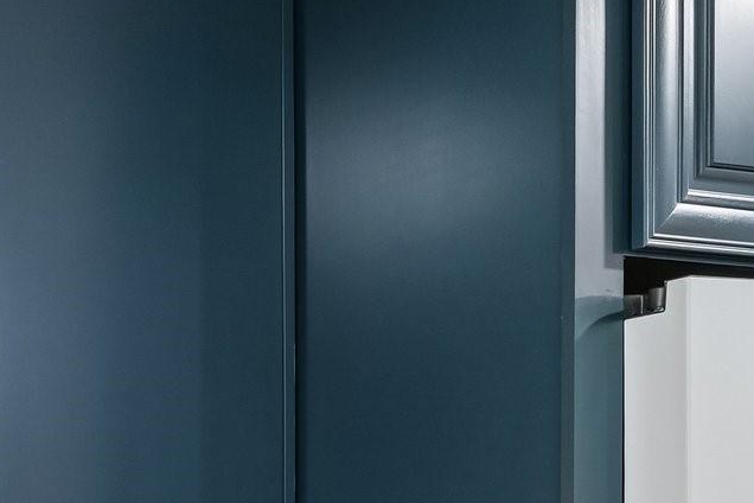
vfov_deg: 14.9
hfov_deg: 19.6
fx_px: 1822
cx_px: -445
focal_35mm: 87
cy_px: 670
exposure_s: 1/5
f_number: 8
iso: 400
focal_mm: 27
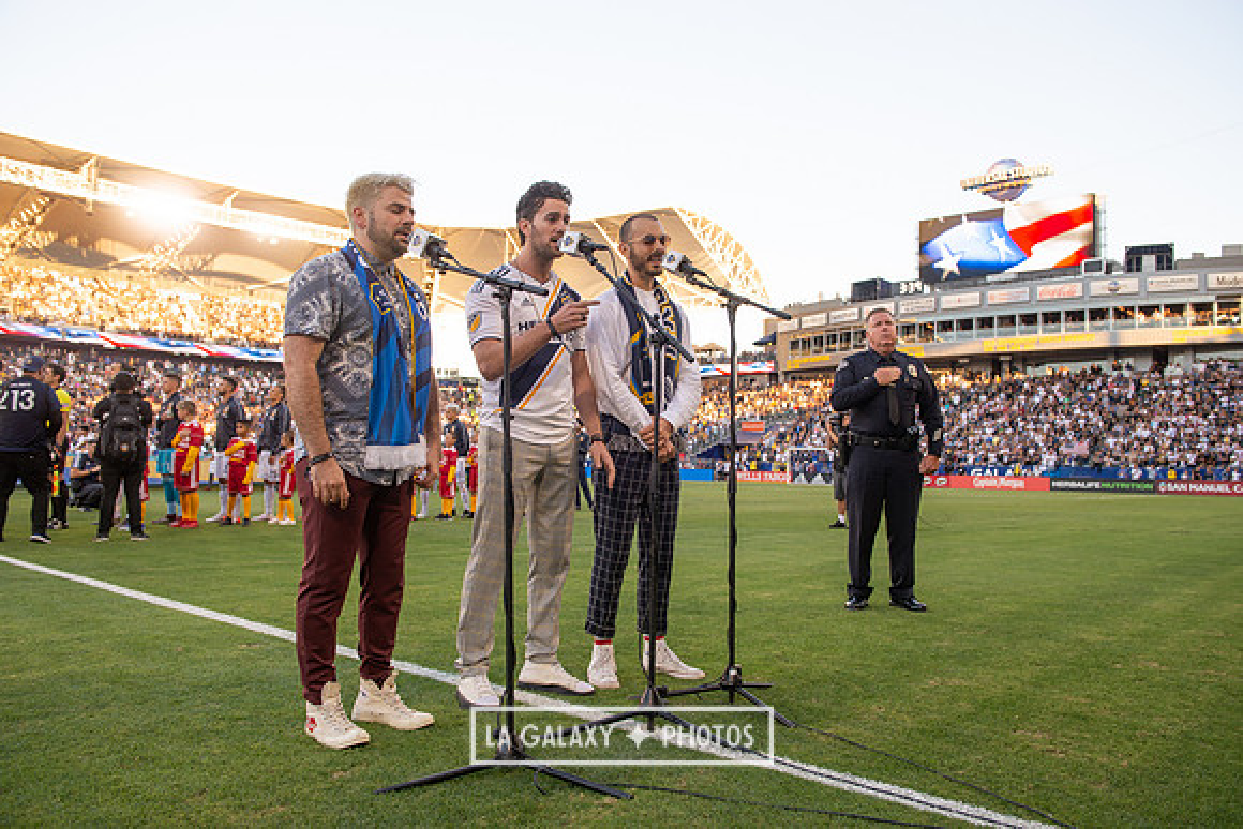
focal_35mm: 28
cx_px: 622
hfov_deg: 65.5
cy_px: 414
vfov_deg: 46.4
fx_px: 967
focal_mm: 28
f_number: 4.5
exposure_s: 1/250
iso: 160
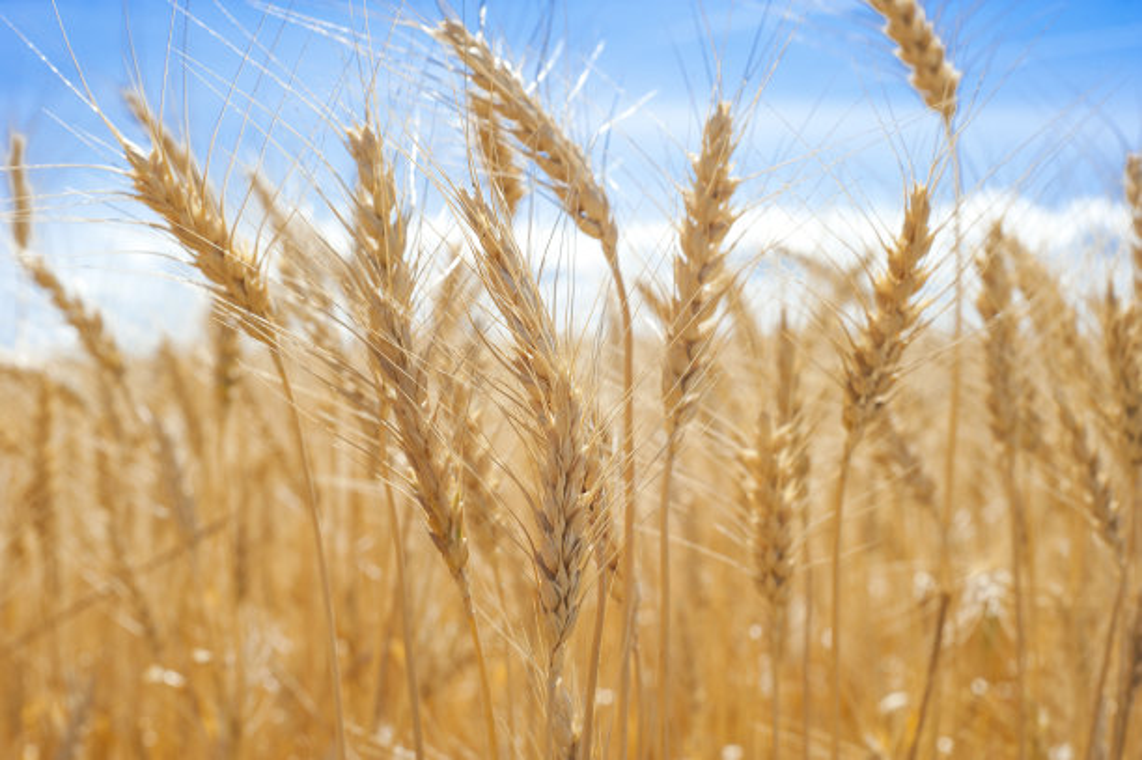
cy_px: 380
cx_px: 571
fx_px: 1585
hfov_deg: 39.6
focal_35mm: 50
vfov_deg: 26.9
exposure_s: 1/500
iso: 200
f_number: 7.1
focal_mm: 50
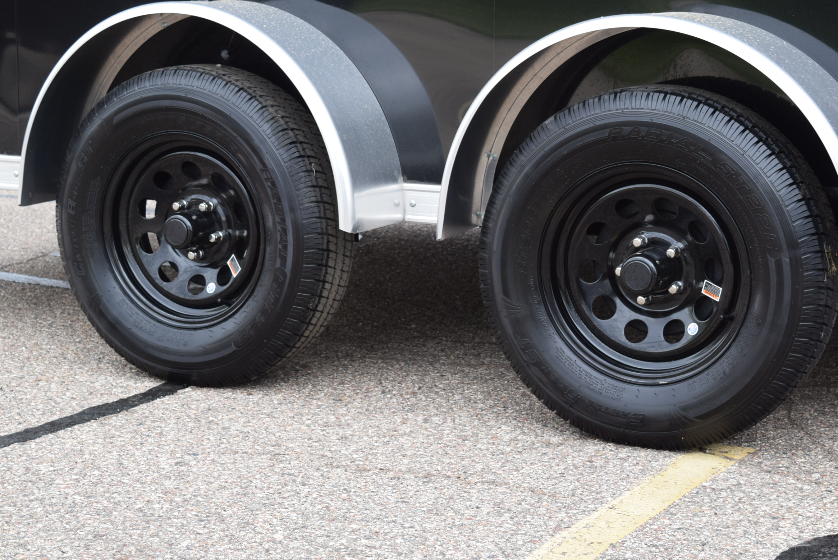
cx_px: 459
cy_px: 229
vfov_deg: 17.7
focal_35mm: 77
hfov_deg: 26.3
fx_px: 1794
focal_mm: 40
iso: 400
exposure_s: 1/160
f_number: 6.3
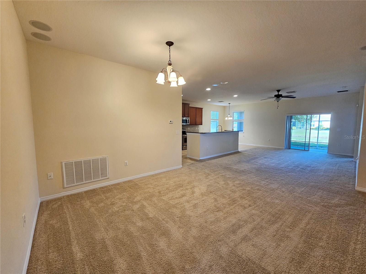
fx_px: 137
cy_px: 137
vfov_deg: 89.9
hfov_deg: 106.2
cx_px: 183
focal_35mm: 13
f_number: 2.2
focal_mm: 2.2
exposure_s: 1/60
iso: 250
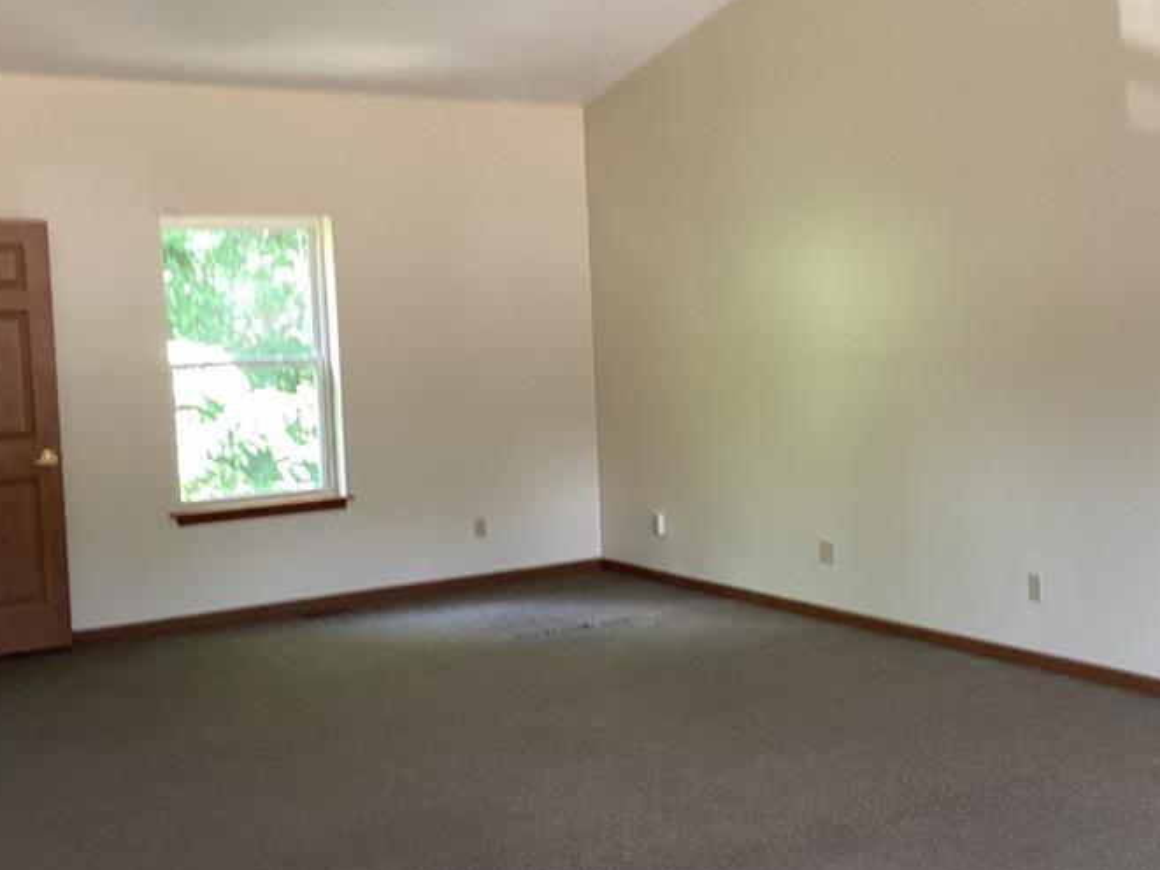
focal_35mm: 48
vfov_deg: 30.3
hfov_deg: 39.4
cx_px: 718
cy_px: 417
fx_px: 1609
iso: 160
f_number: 2.4
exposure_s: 1/60
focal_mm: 3.3
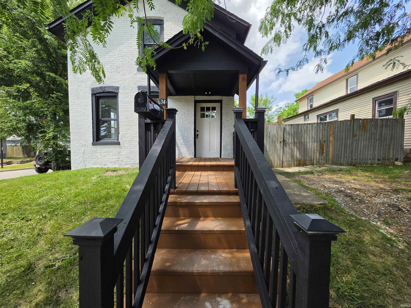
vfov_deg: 89.9
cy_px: 154
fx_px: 154
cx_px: 206
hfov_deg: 106.2
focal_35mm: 13
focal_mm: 2.2
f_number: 1.9
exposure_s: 1/1084
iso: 32
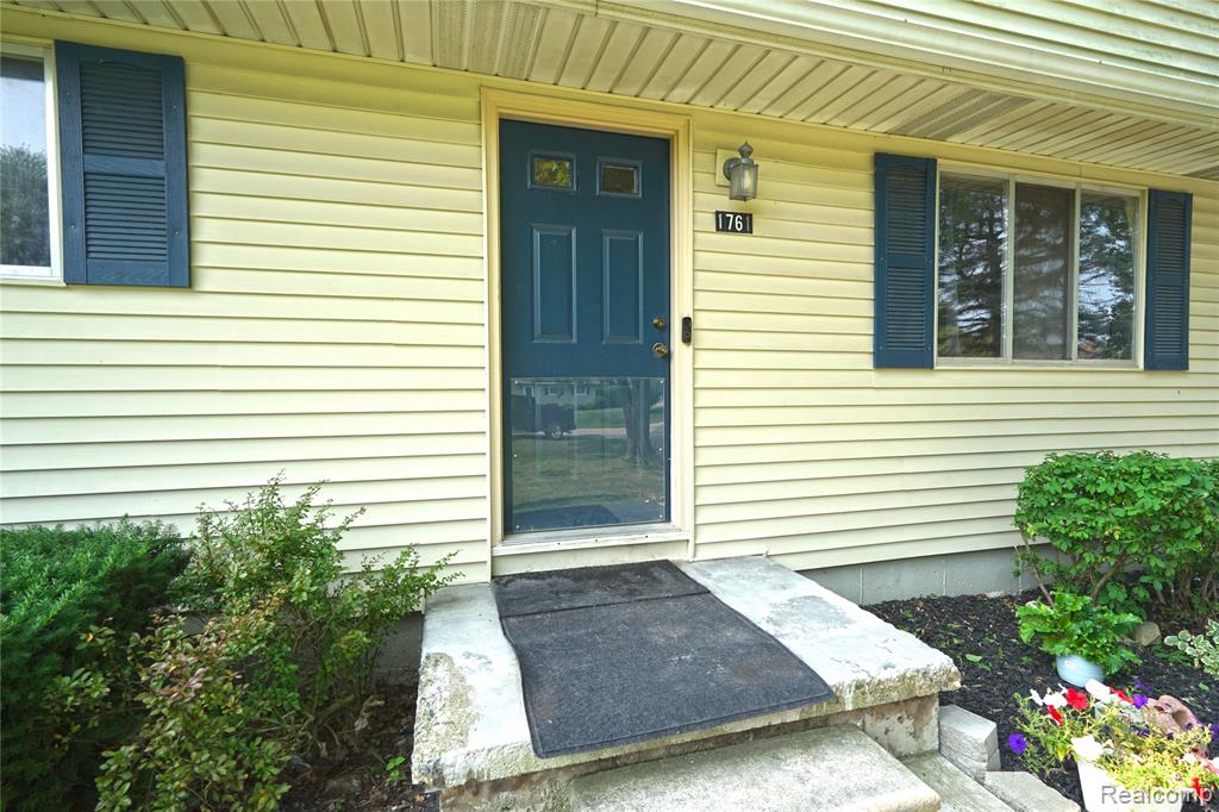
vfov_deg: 73.7
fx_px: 542
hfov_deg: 96.8
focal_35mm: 16
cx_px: 610
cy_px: 406
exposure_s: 1/160
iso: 200
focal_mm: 16
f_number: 8
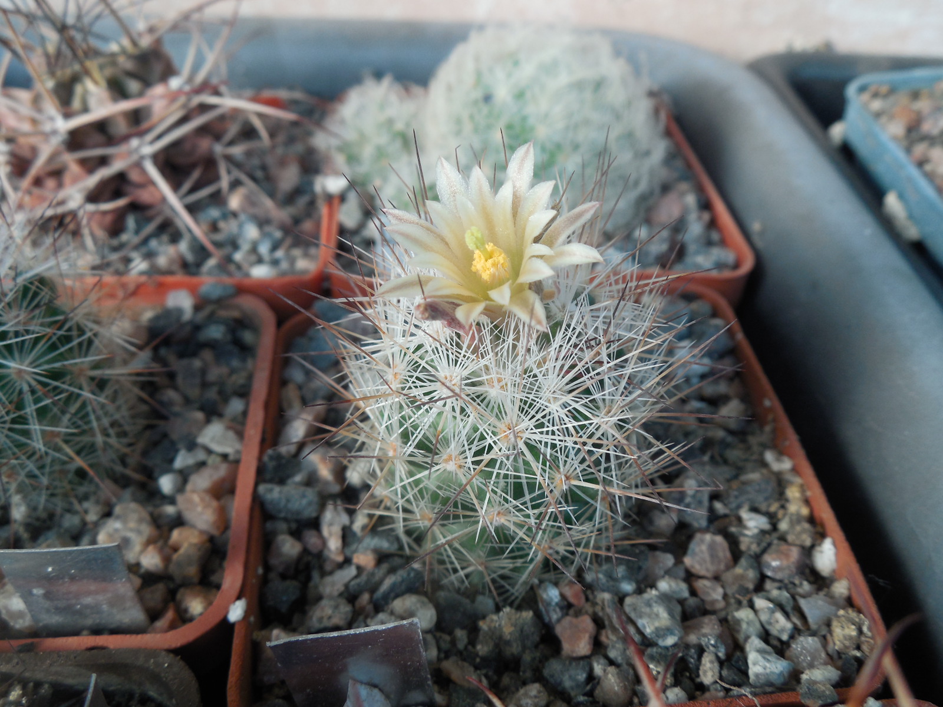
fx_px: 844
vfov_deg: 45.4
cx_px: 472
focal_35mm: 31
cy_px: 354
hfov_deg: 58.4
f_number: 3.6
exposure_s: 1/160
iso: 125
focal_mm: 5.6
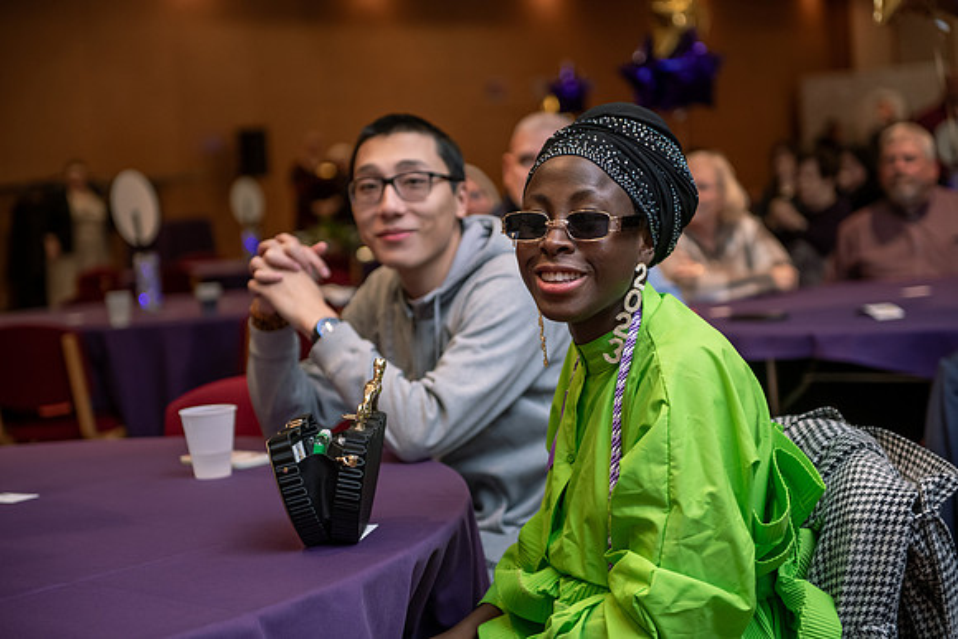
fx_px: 1863
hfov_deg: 28.8
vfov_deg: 19.5
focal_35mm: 70
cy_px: 320
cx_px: 479
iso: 1250
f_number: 3.2
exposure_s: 1/200
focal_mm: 70
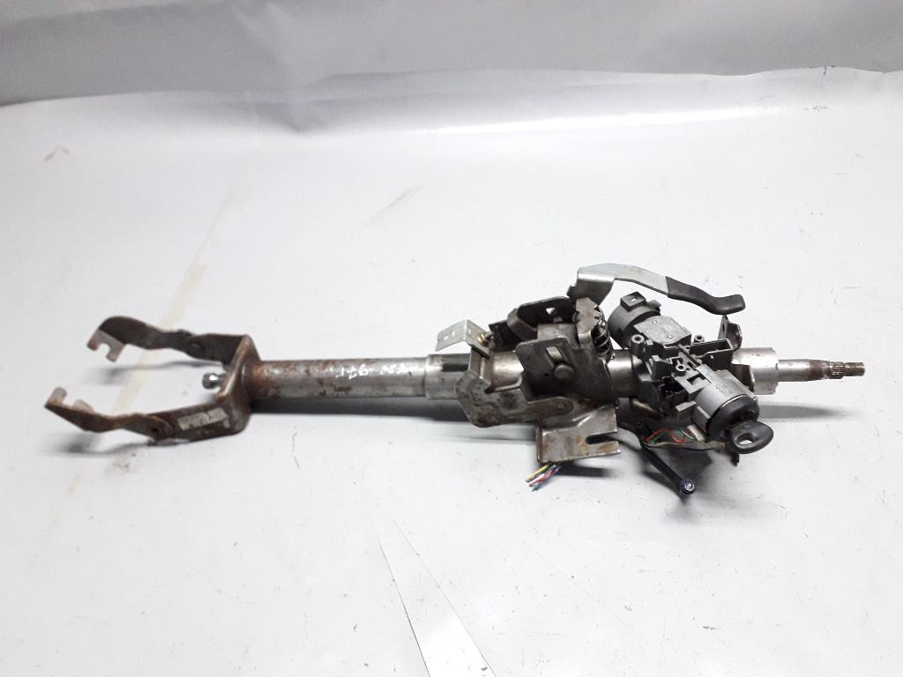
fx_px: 704
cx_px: 452
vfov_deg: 51.4
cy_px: 338
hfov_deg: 65.3
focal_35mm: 27
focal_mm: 3.6
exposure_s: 1/25
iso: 250
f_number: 1.9
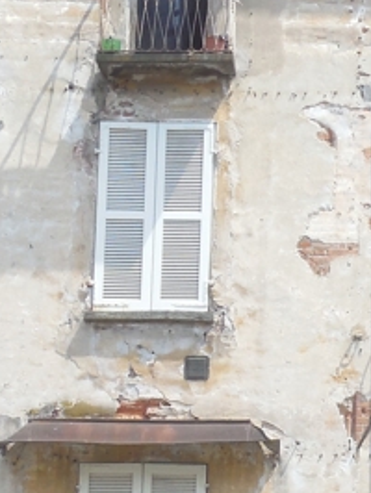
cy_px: 461
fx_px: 2911
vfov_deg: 9.6
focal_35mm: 204
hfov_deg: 7.1
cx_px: 659
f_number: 4
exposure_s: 1/800
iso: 125
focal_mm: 9.4
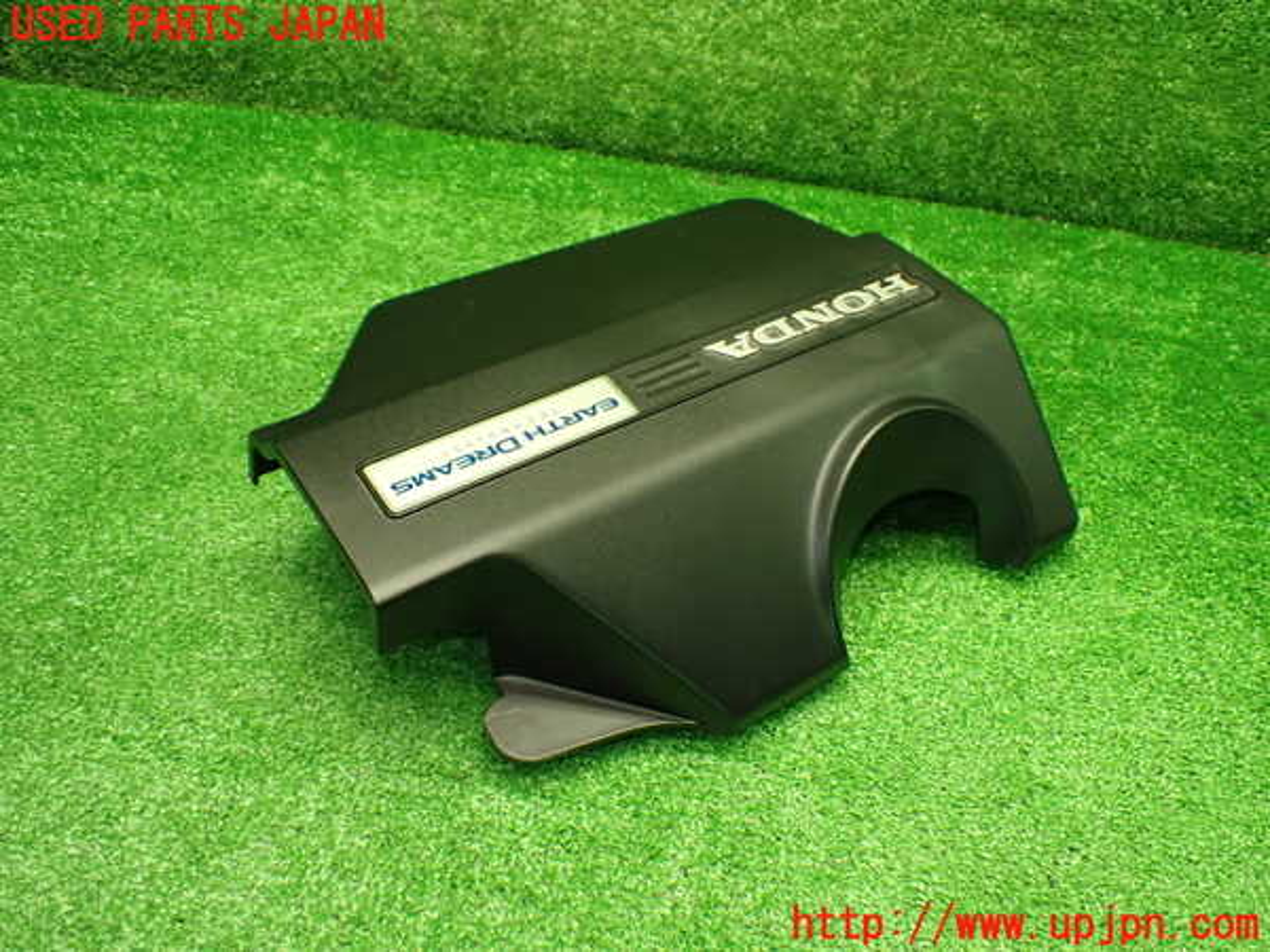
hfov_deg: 60.0
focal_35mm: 30
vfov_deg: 46.8
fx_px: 1101
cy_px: 476
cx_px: 635
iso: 800
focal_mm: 5.4
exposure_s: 1/80
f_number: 2.3
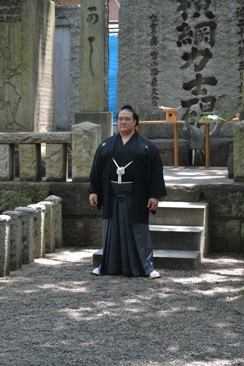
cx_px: 122
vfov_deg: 24.6
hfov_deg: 16.5
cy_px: 183
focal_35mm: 82
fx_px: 839
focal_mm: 55
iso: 360
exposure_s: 1/125
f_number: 5.6
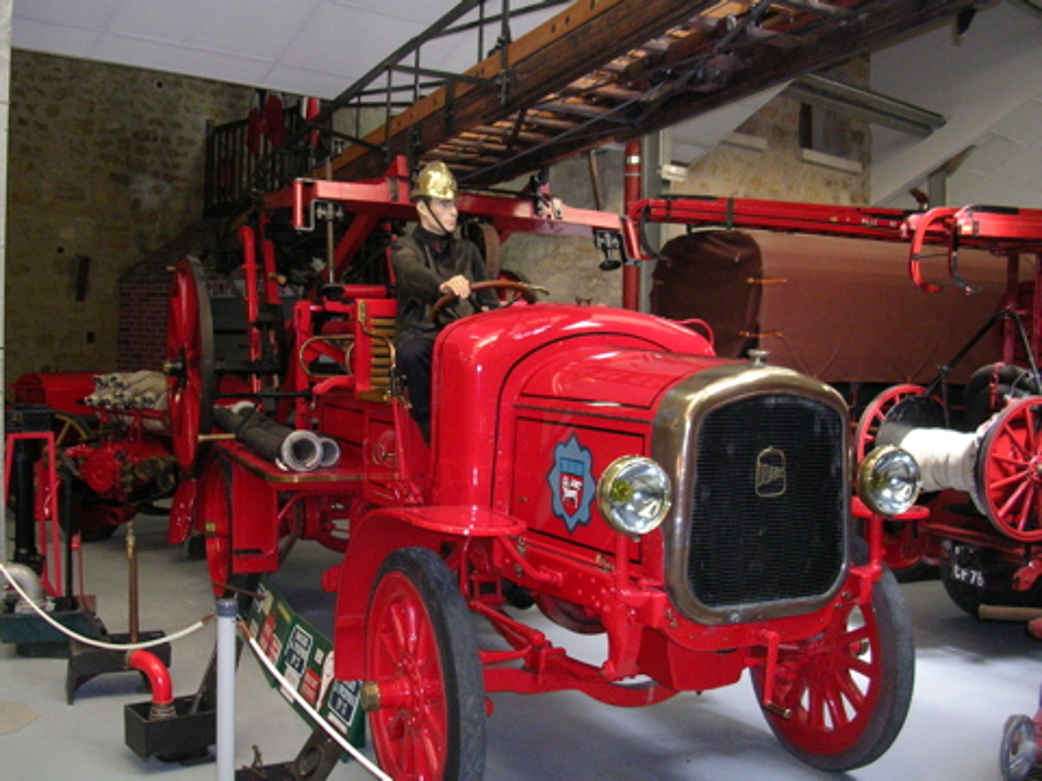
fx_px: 1144
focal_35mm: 38
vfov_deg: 37.7
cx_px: 521
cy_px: 390
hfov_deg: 49.0
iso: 171
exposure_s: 1/60.1
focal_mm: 5.8
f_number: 2.8
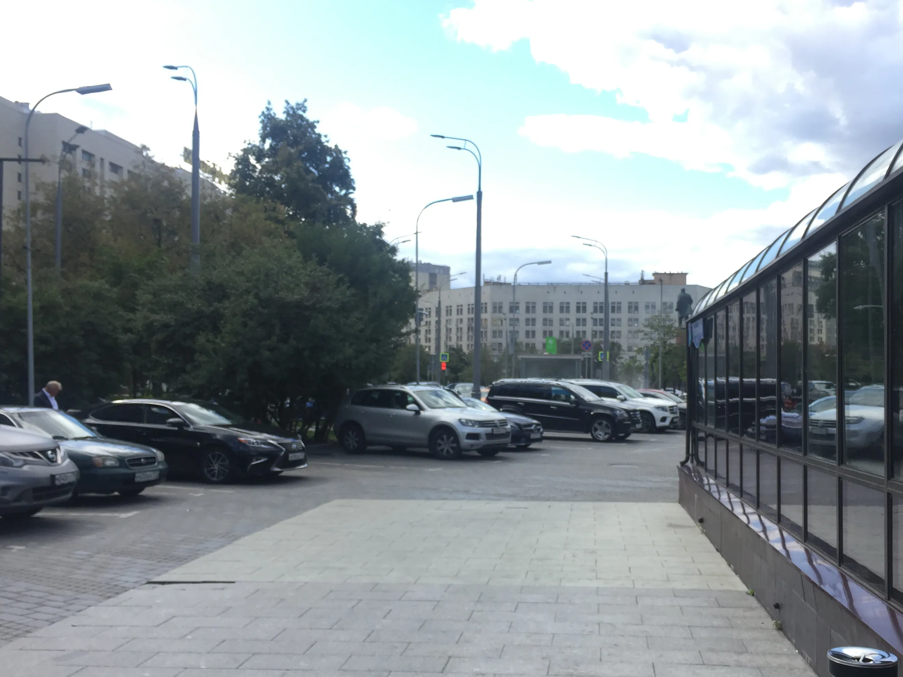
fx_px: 939
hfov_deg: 51.2
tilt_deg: +1.2
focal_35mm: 36
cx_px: 504
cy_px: 390
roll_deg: -0.2
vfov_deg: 39.6
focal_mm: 4.15
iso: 32
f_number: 2.2
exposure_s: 1/732
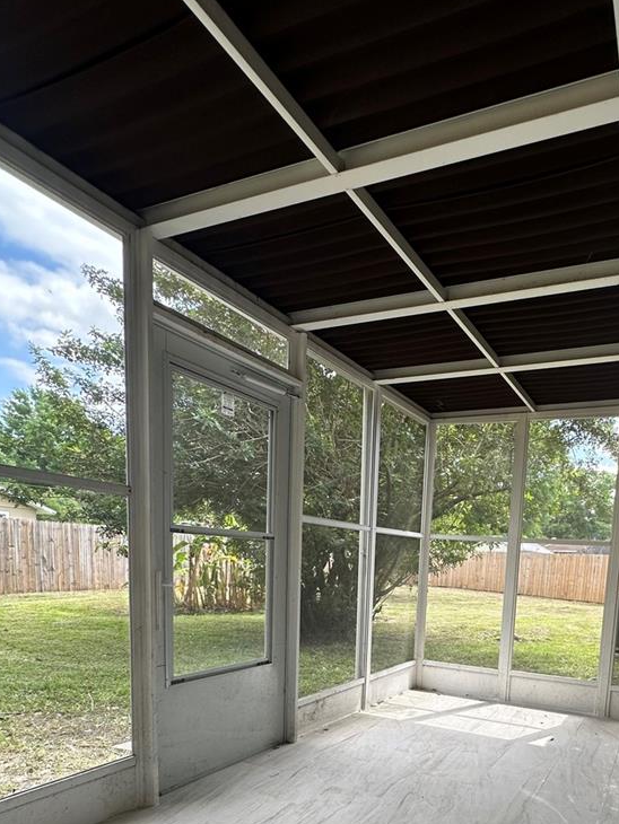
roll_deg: -3.7
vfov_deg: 68.5
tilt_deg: -7.8
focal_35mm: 23
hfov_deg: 56.7
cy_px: 631
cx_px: 444
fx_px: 548
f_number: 2.2
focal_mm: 2.22
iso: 40
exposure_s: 1/223
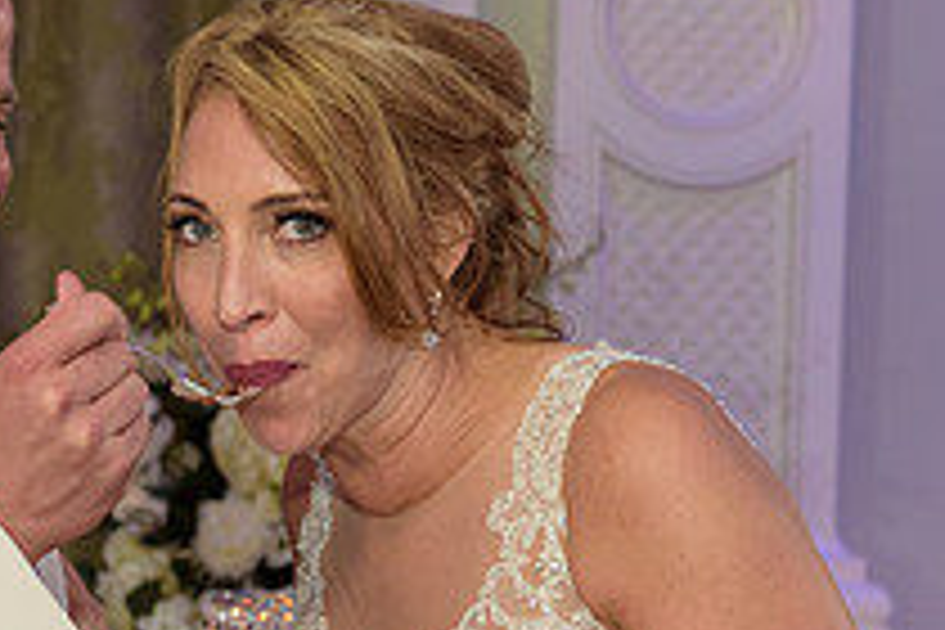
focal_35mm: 138
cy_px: 416
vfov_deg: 9.9
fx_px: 3622
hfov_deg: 14.8
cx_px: 202
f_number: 3.2
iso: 1600
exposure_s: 1/125
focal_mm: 50
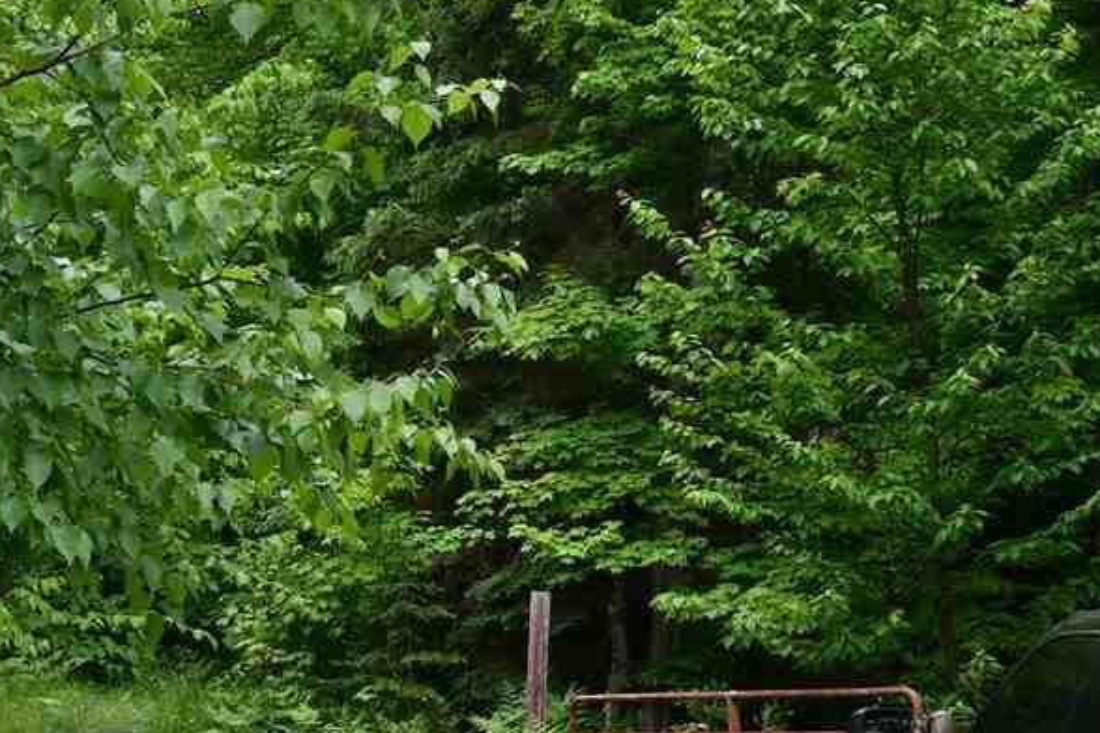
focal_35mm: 124
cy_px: 755
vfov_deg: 10.9
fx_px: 3789
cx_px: 342
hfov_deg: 16.5
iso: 250
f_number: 5.6
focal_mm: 38
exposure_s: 1/250
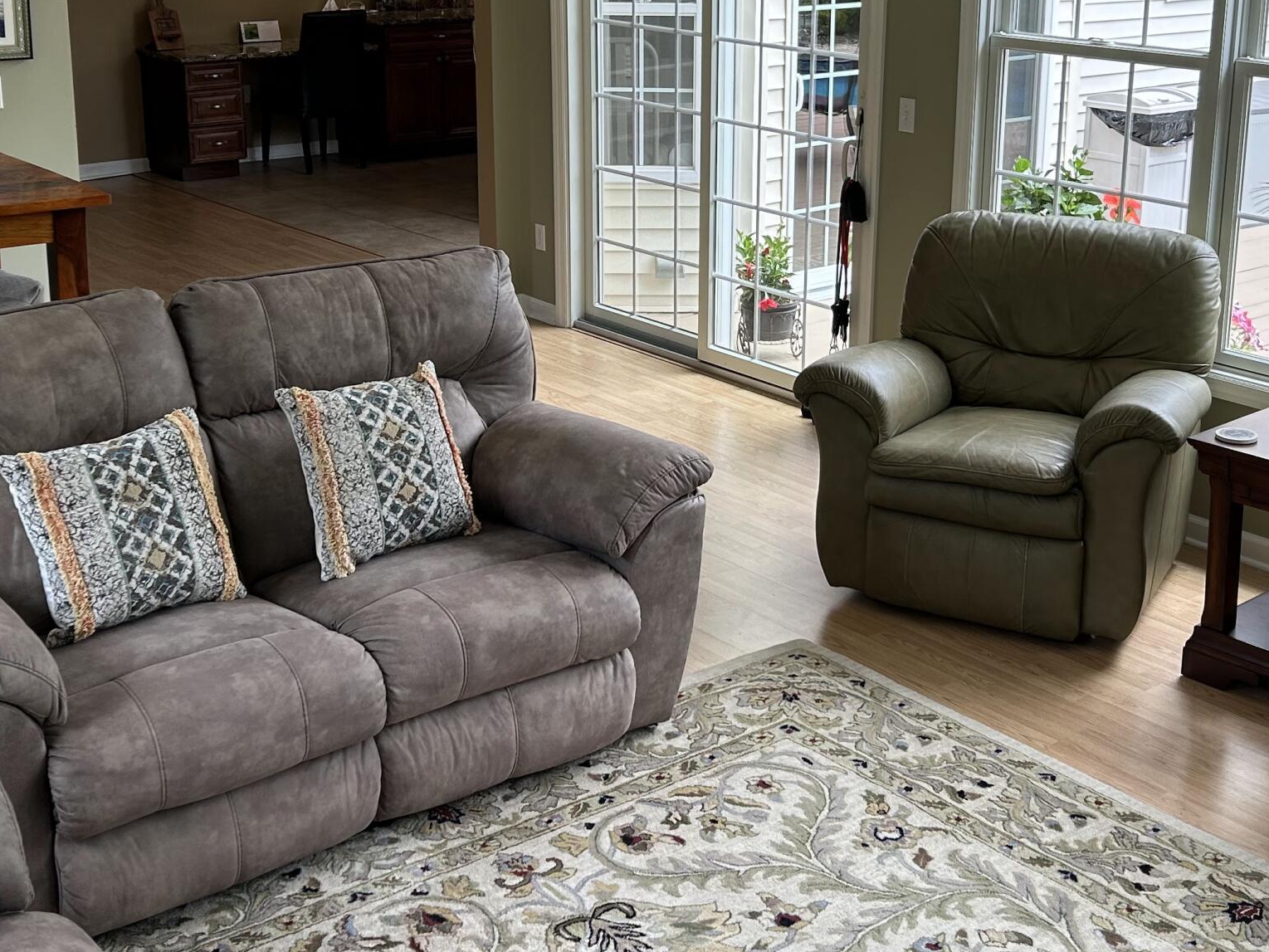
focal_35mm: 51
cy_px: 305
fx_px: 1870
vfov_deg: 28.4
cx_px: 725
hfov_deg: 37.4
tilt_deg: -13.9
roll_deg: -0.7
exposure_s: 1/272
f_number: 1.5
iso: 50
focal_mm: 5.7
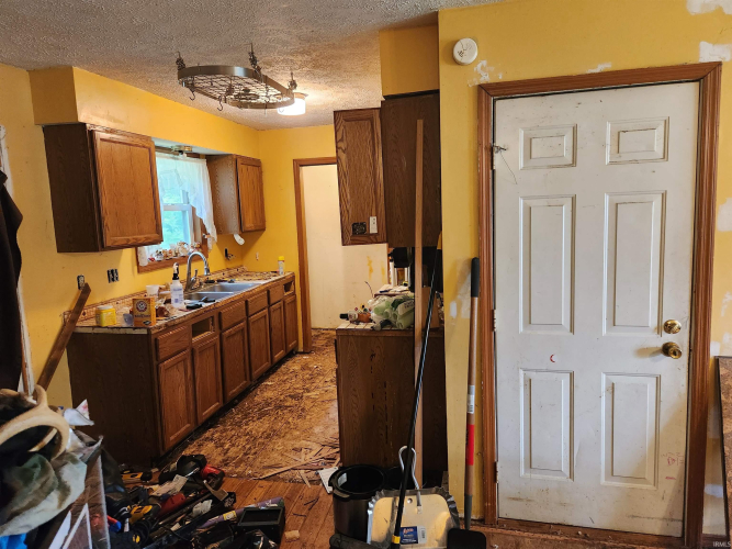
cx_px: 366
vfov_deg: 58.9
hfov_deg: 73.9
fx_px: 486
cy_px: 274
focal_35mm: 23
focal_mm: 5.4
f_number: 1.8
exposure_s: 1/120
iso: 800
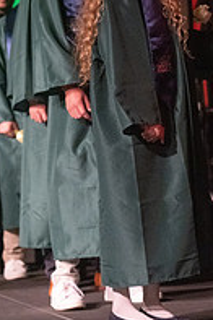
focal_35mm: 183
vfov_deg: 11.2
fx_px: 1627
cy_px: 28
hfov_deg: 7.5
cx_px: 148
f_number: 2.8
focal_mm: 80
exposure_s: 1/1000
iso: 16000
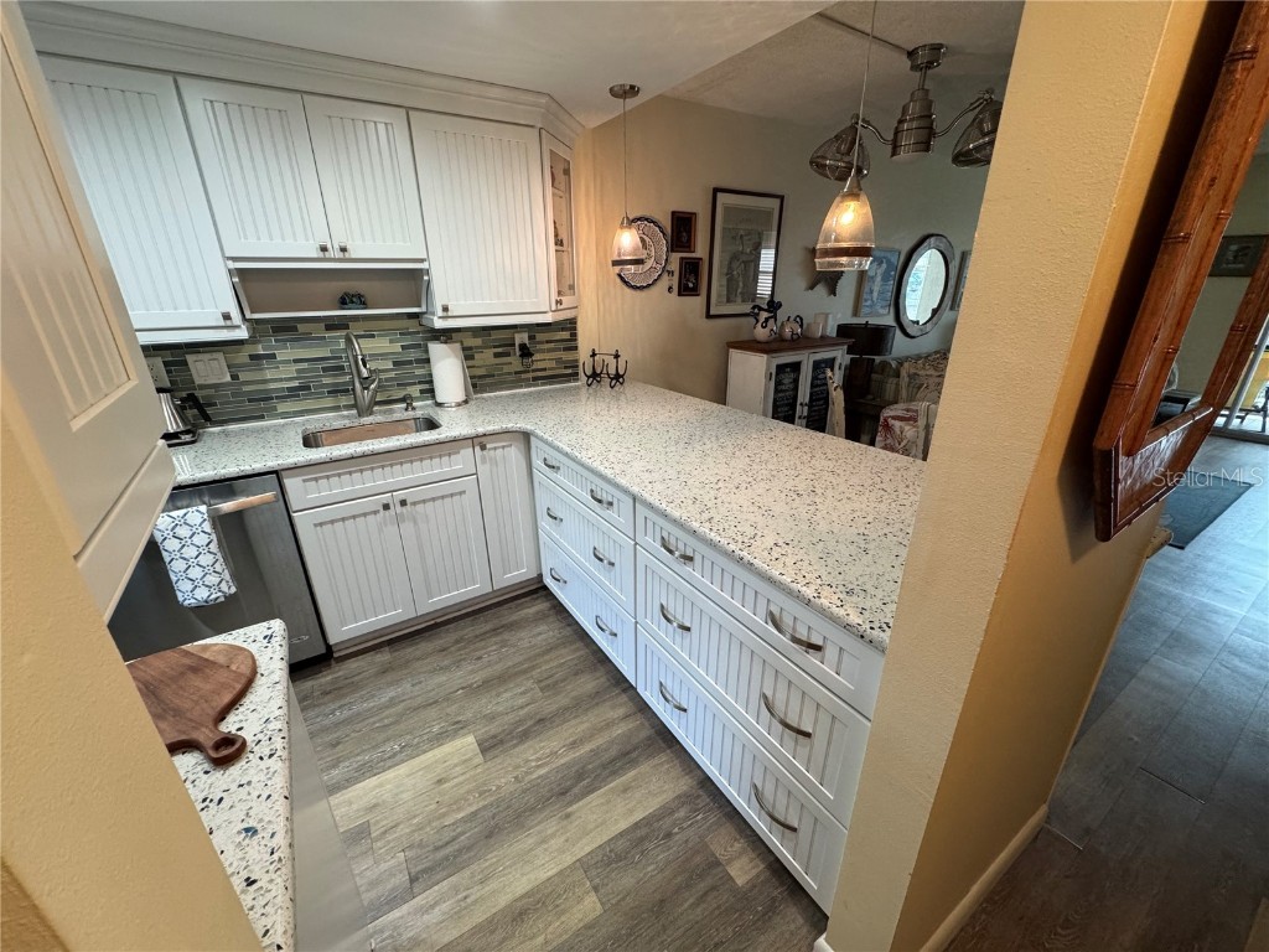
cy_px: 476
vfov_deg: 85.7
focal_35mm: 14
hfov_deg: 102.1
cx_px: 634
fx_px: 513
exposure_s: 1/120
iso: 250
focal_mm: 2.22
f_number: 2.2
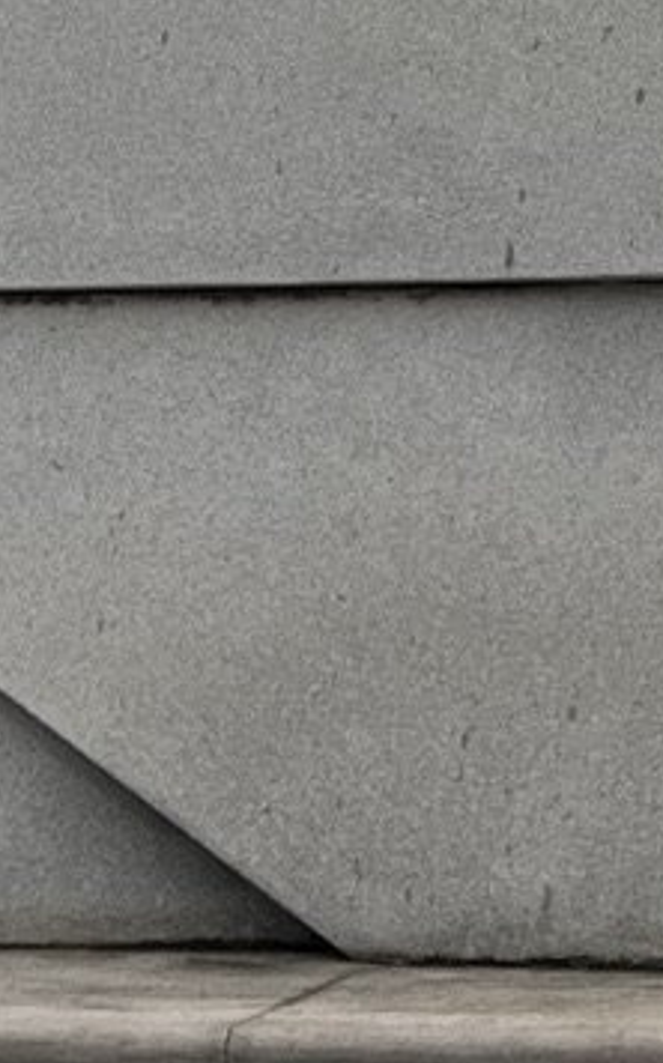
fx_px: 4488
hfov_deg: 8.2
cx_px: 1063
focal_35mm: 155
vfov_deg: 12.8
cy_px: -517
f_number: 1.6
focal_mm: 5.1
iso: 50
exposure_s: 1/639
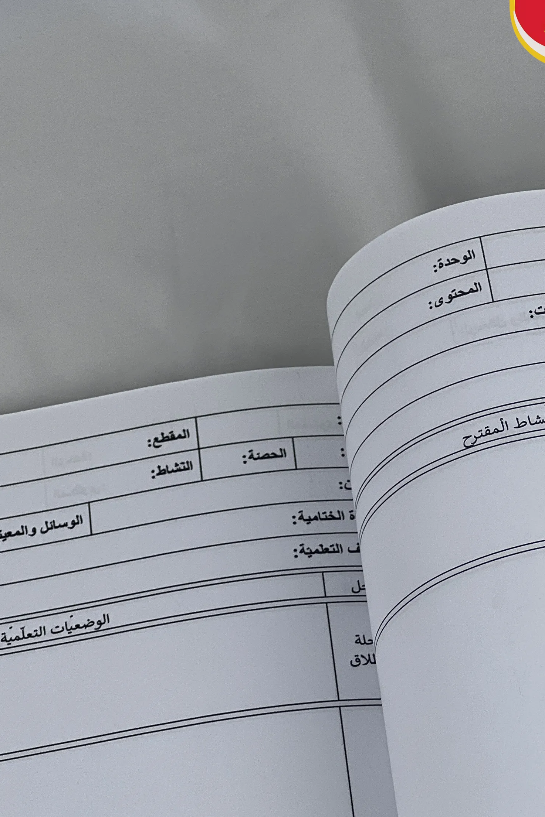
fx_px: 3316
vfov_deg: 14.0
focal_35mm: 146
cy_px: 523
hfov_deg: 9.4
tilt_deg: -57.2
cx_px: 440
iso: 32
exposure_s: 1/236
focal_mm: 9
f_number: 2.8
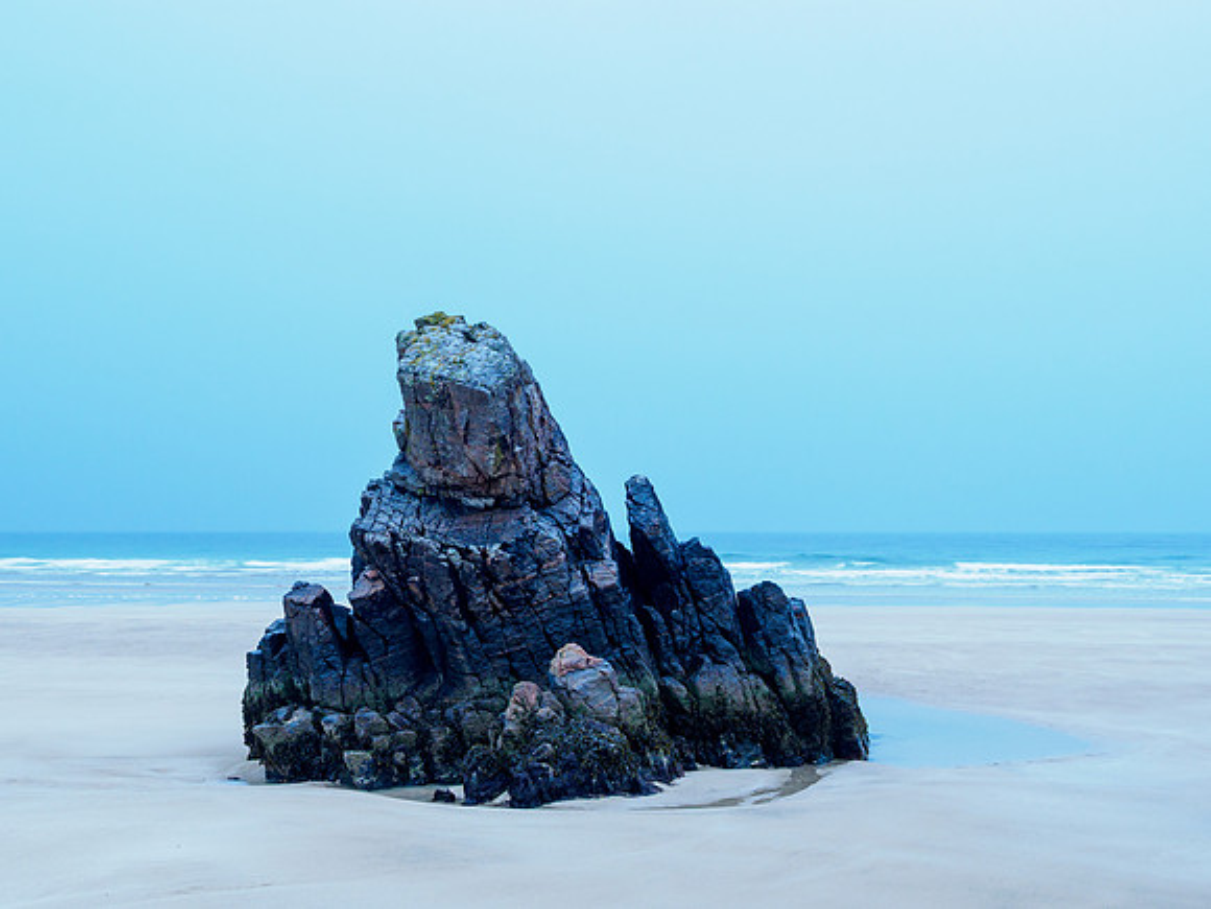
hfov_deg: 35.2
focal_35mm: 54
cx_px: 452
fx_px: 1898
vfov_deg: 26.9
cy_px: 450
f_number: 7.1
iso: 200
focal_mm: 21
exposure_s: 1/2
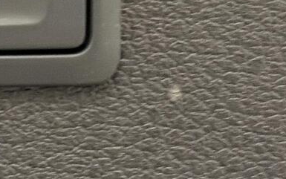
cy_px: -37
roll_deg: -0.7
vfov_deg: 6.3
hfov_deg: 9.9
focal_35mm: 206
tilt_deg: +34.7
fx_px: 1606
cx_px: -138
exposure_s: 1/20
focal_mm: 5.96
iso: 320
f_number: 1.6
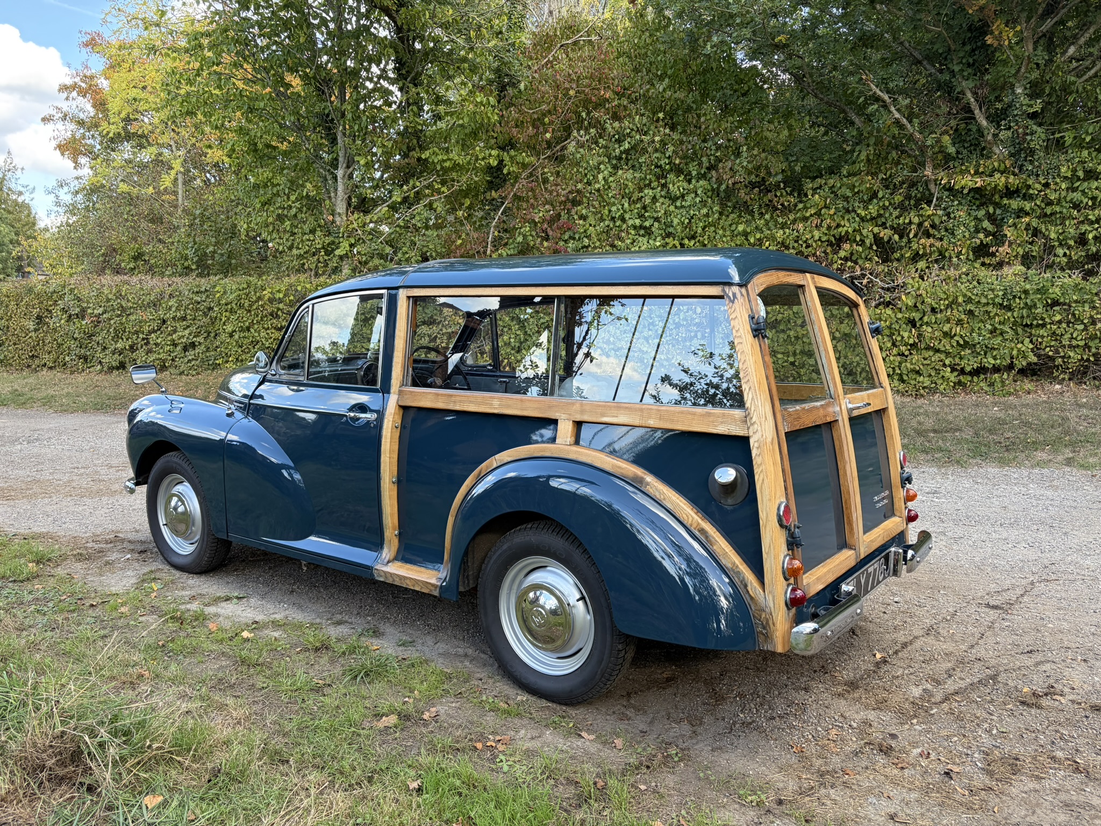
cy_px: 413
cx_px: 550
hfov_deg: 67.3
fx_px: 827
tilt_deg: -6.2
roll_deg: -1.6
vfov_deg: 53.1
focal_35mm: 26
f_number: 1.6
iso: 40
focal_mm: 5.96
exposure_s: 1/222
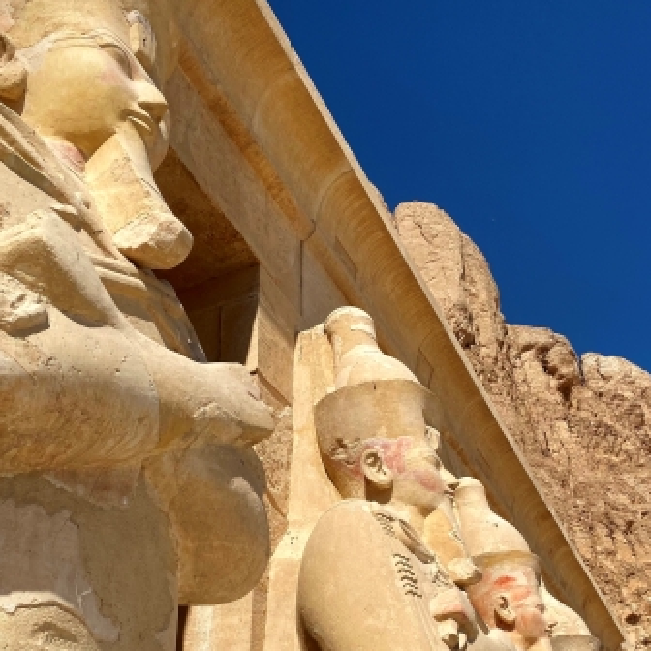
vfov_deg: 39.1
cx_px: 386
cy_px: 535
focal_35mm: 41
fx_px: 872
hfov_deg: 40.8
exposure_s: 1/6452
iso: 32
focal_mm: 4.25
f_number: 1.8
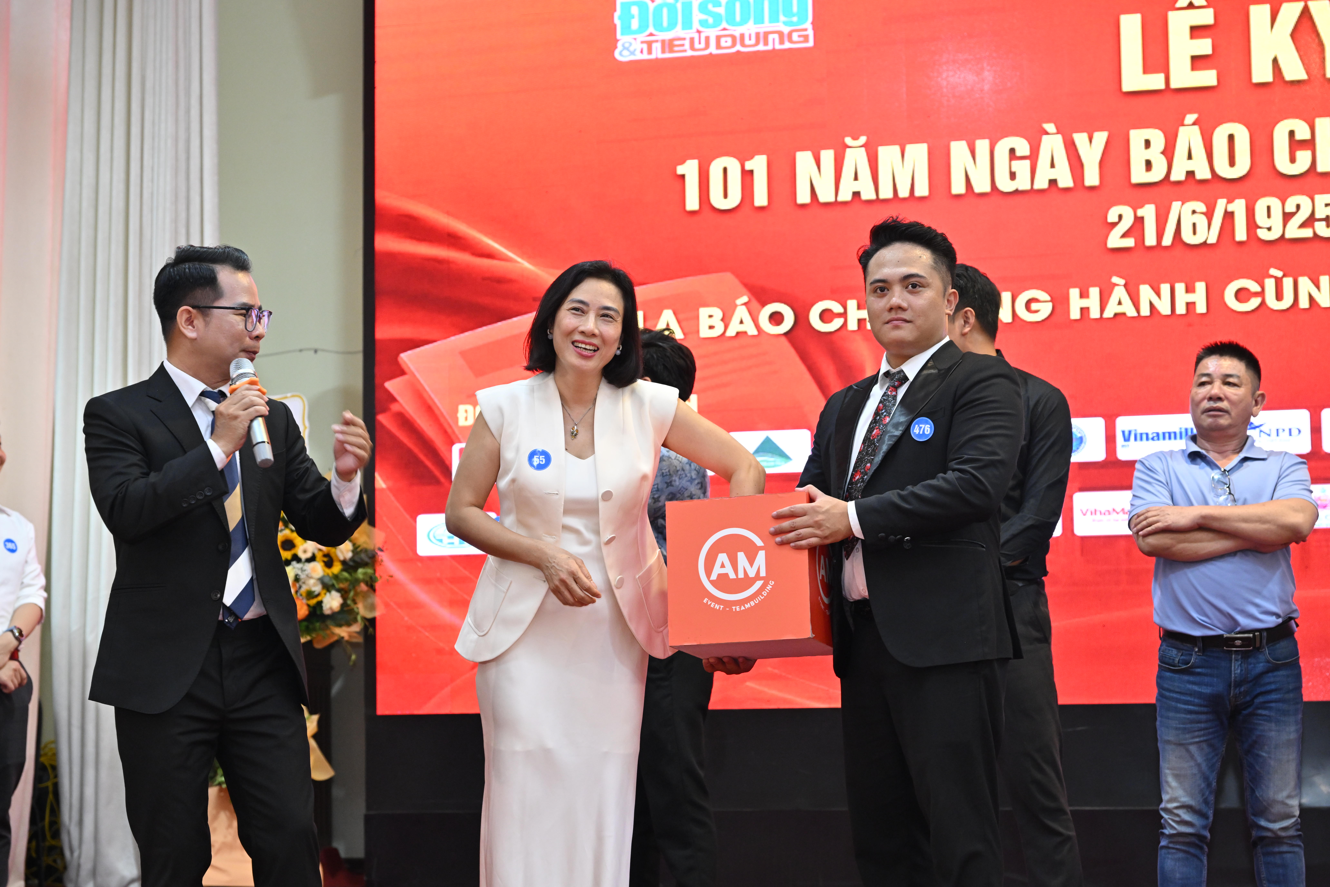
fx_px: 2401
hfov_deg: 31.0
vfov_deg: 20.9
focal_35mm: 65
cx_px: 665
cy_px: 444
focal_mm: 65
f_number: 5.6
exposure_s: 1/100
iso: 1600
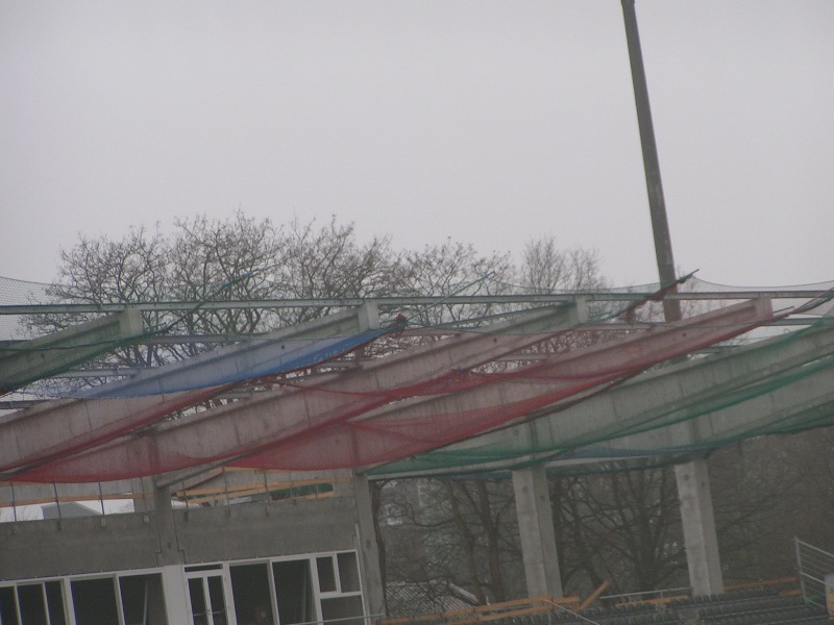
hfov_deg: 9.6
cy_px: 312
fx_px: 4963
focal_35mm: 206
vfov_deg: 7.2
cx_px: 417
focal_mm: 31.5
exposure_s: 1/250
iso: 80
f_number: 3.5
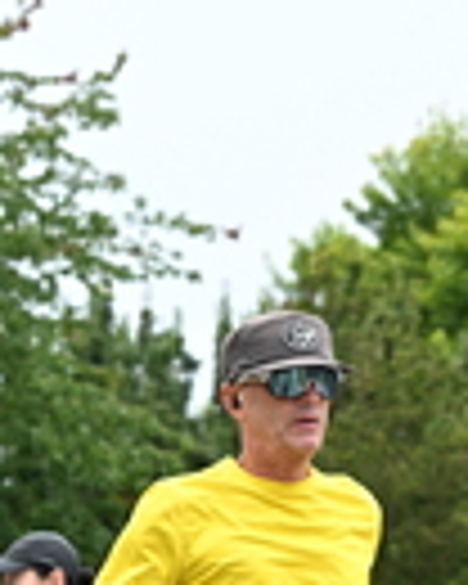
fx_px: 4051
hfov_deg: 6.6
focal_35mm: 234
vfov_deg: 8.2
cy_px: 585
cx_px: 196
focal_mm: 59
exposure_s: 1/800
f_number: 4
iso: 1600
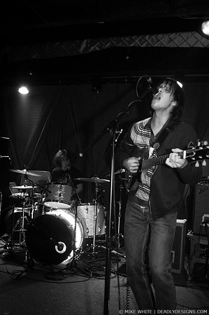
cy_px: 158
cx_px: 104
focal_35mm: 30
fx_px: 262
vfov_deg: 62.0
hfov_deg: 43.5
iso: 800
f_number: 2.8
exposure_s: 1/40
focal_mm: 20
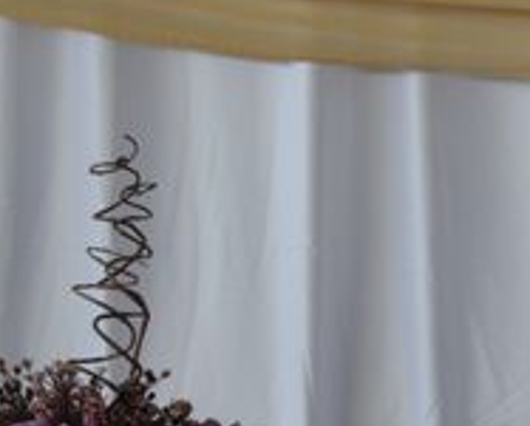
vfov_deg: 10.5
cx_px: 992
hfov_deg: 12.1
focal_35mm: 144
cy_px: 532
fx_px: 2261
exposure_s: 1/125
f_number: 5.6
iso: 320
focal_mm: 24
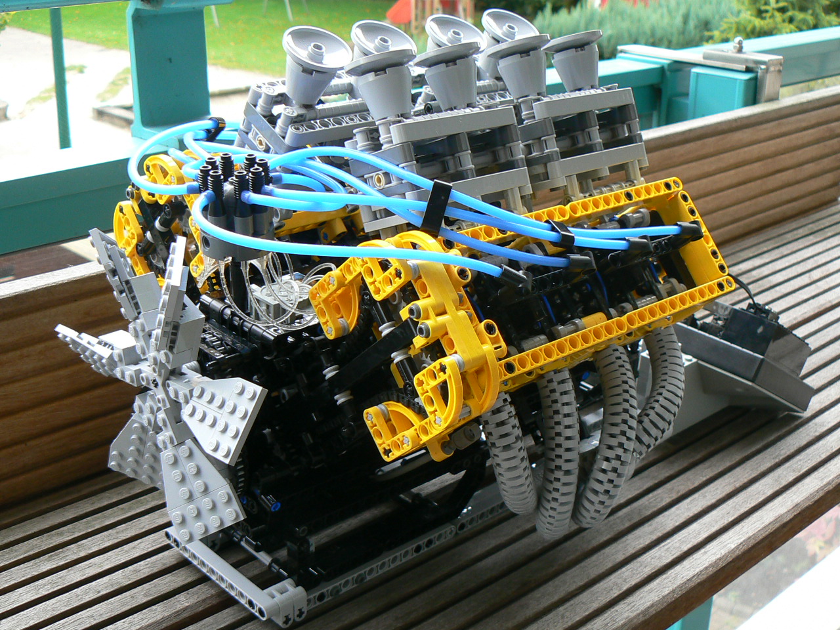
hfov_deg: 42.1
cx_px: 420
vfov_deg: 32.2
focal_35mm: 45
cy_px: 315
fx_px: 1092
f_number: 2.8
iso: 80
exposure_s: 1/40
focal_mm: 6
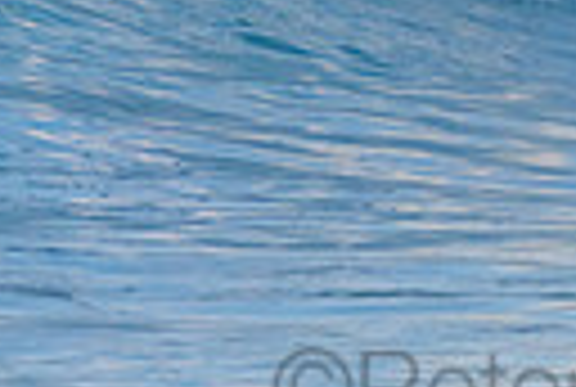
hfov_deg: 0.7
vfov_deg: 0.5
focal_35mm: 2810
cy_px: -358
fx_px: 45065
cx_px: 621
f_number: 5.6
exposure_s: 1/1250
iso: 400
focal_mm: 400
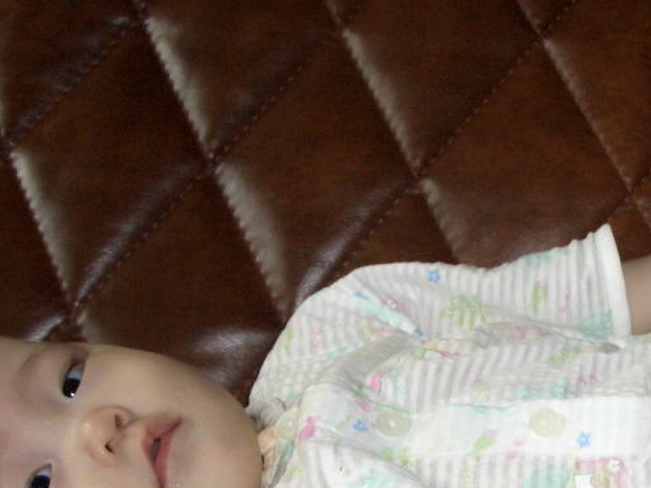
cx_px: 532
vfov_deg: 17.3
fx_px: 1579
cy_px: 435
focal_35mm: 84
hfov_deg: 22.9
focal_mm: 7.1
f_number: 2.8
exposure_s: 1/60
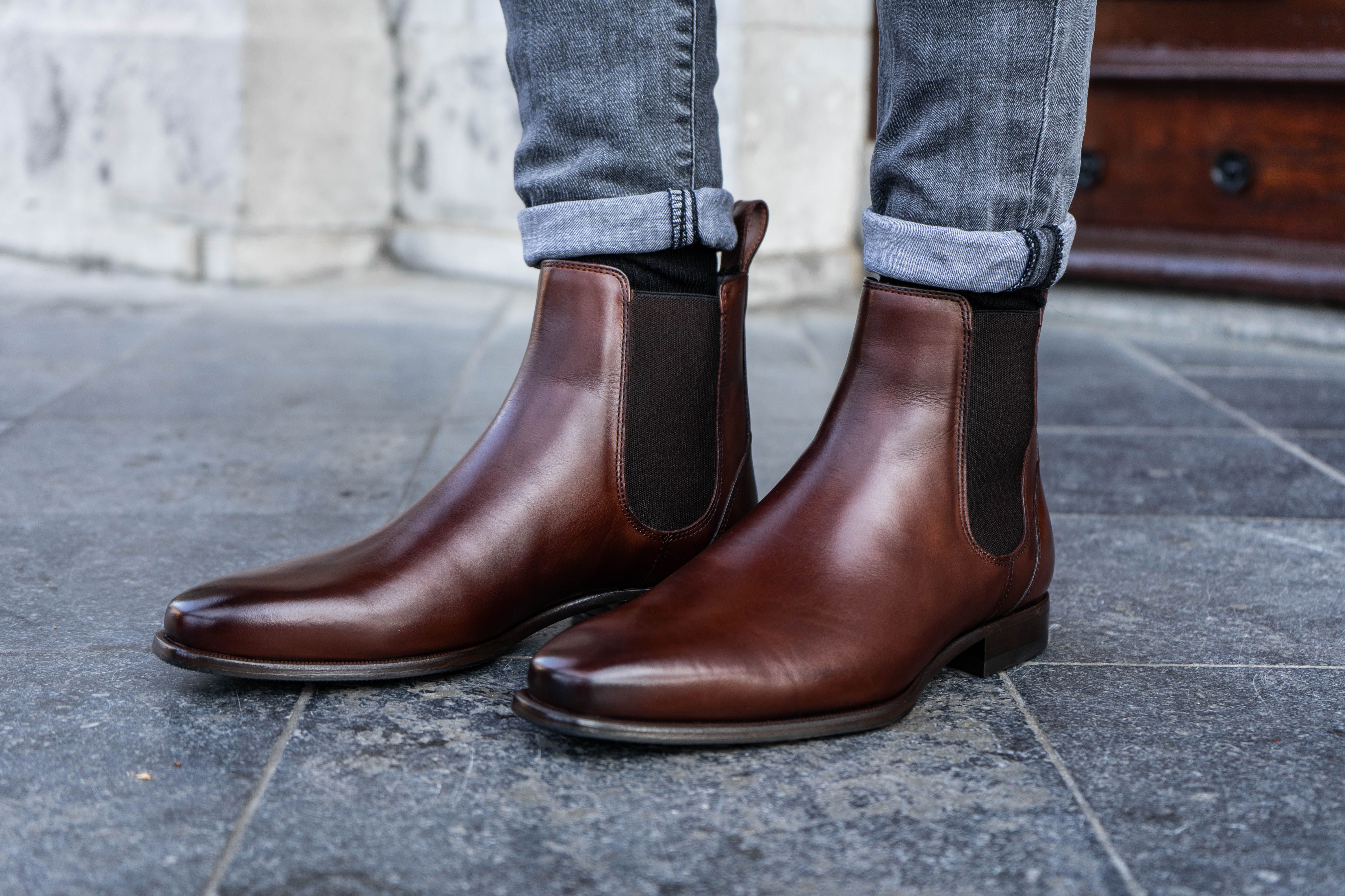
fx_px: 2017
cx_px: 672
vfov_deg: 25.1
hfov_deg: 36.9
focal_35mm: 54
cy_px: 448
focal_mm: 54
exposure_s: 1/125
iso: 200
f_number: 5
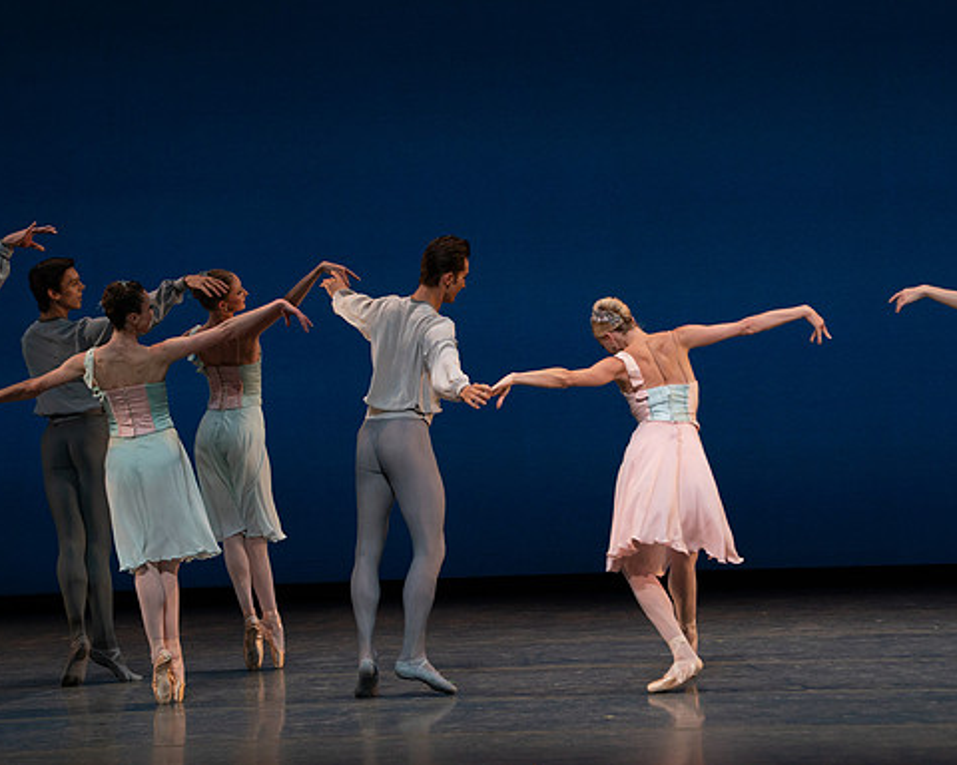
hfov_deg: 8.5
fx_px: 6429
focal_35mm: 227
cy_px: 383
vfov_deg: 6.8
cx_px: 486
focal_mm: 200
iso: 3200
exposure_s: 1/500
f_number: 8
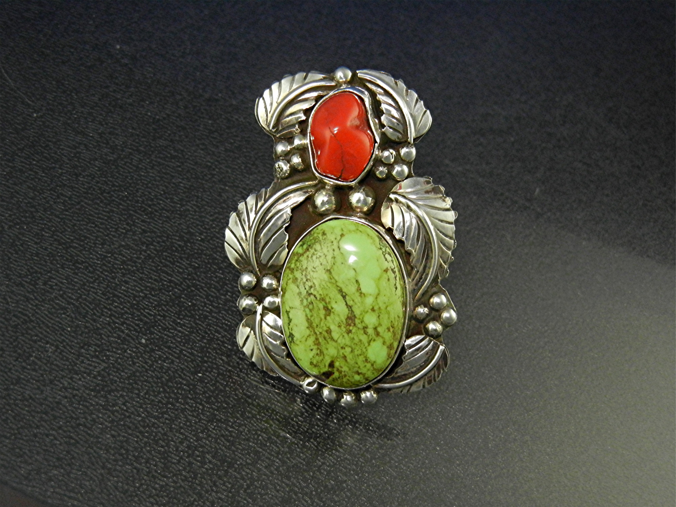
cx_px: 338
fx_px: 1152
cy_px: 254
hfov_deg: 32.7
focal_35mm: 59
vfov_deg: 24.8
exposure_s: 1/30
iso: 628
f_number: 8
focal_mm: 10.6
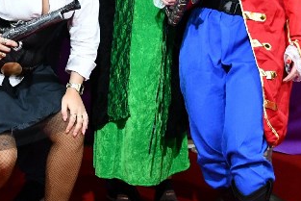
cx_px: 143
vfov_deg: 11.2
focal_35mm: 121
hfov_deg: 16.9
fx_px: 1012
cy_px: -4
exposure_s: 1/125
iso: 2000
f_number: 4
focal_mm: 25
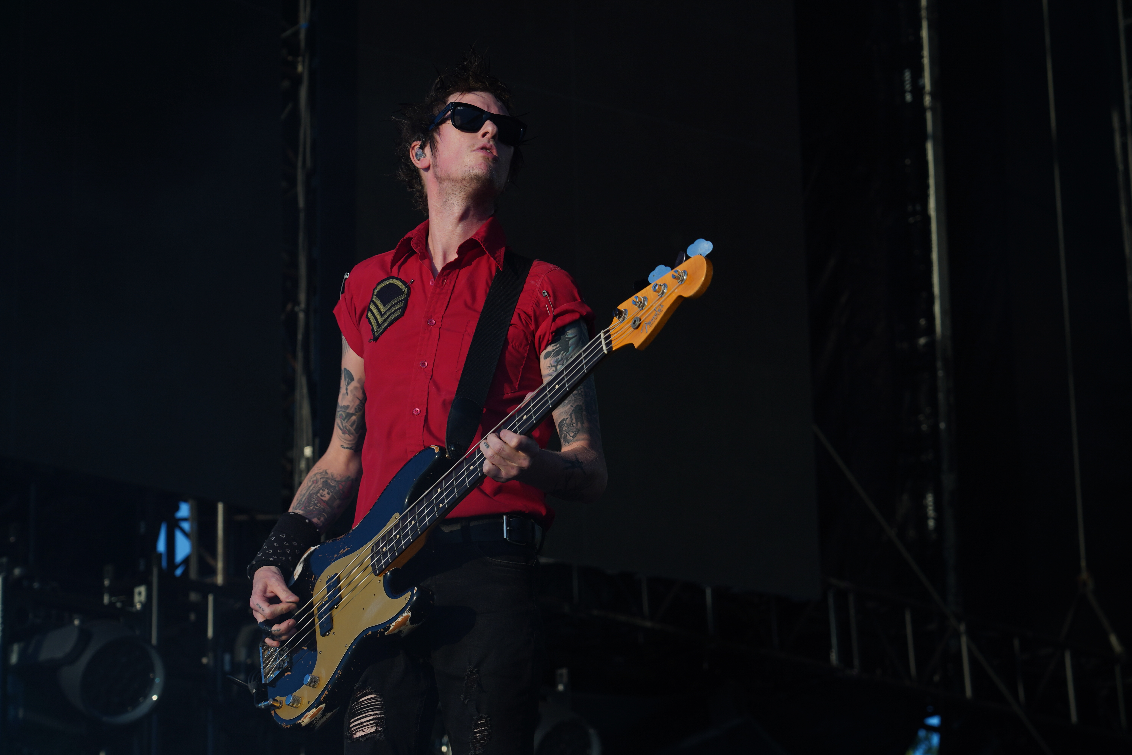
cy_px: 378
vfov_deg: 13.0
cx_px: 566
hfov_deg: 19.5
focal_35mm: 105
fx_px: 3301
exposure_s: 1/400
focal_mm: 105
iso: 100
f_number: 7.1
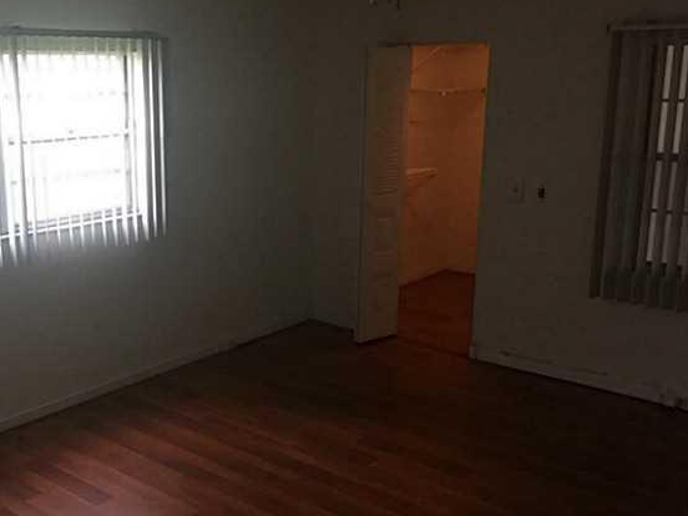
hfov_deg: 44.0
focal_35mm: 42
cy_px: 262
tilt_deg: -11.4
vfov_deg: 34.3
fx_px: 835
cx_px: 218
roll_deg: -0.4
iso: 50
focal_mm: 4.15
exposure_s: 1/33
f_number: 2.2
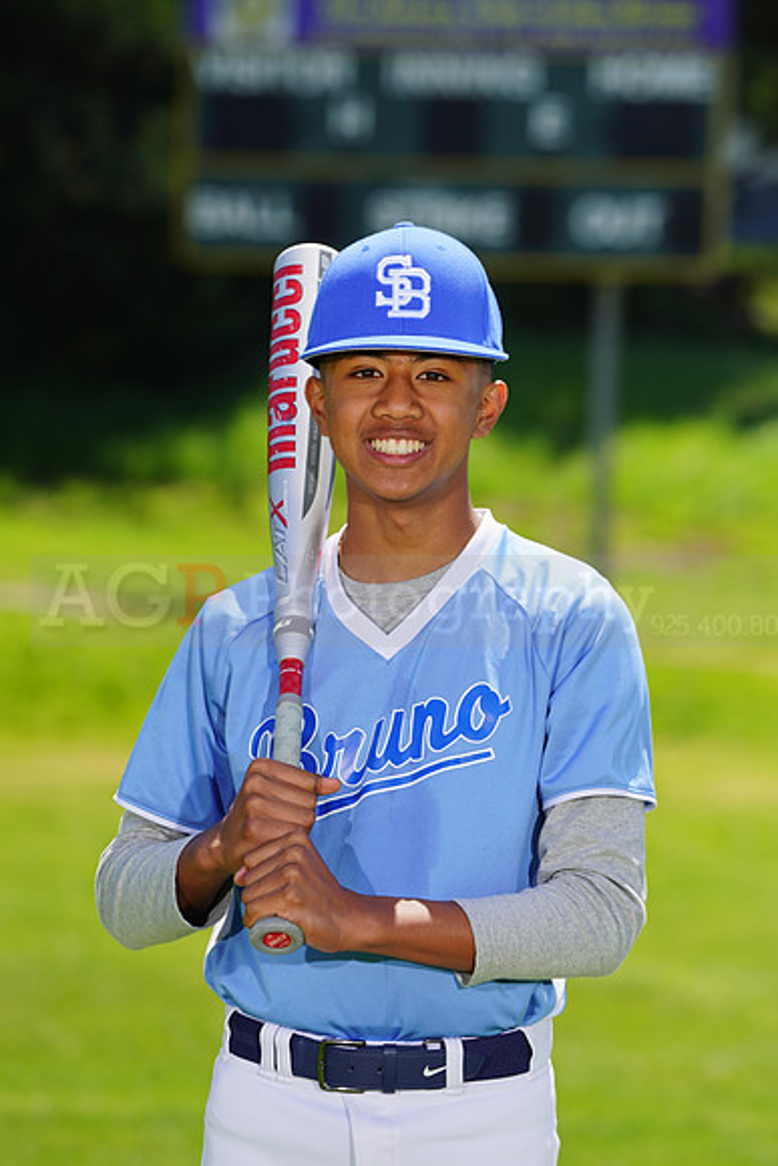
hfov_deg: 5.0
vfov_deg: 7.5
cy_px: 583
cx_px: 389
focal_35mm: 274
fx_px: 8876
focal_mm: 274
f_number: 8
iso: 100
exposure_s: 1/250
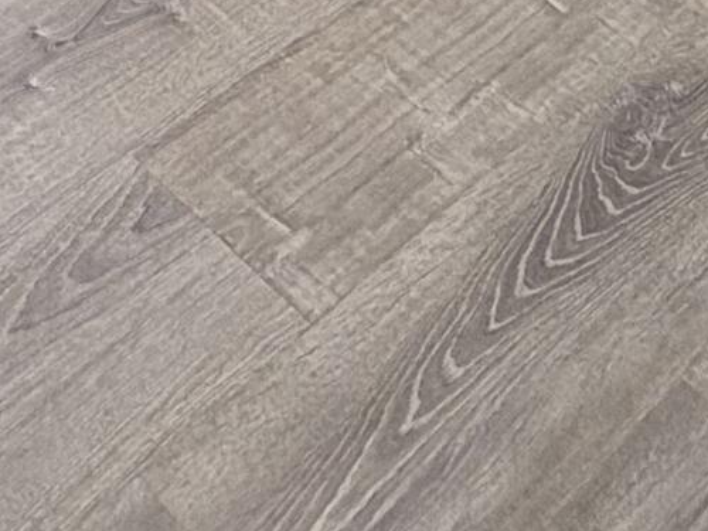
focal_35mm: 84
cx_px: -85
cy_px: -885
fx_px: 1718
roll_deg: -1.5
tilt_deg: -14.2
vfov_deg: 12.2
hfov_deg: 21.9
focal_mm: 2.22
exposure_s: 1/99
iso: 125
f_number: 2.2
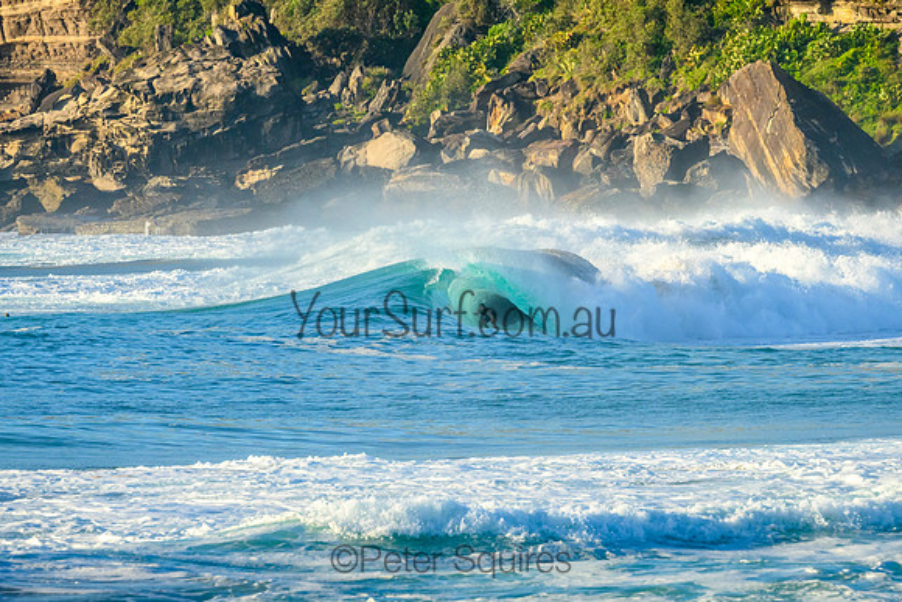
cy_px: 294
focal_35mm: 549
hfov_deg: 3.8
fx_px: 13767
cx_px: 498
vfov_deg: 2.5
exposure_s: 1/2000
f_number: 9
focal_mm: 400
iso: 1000
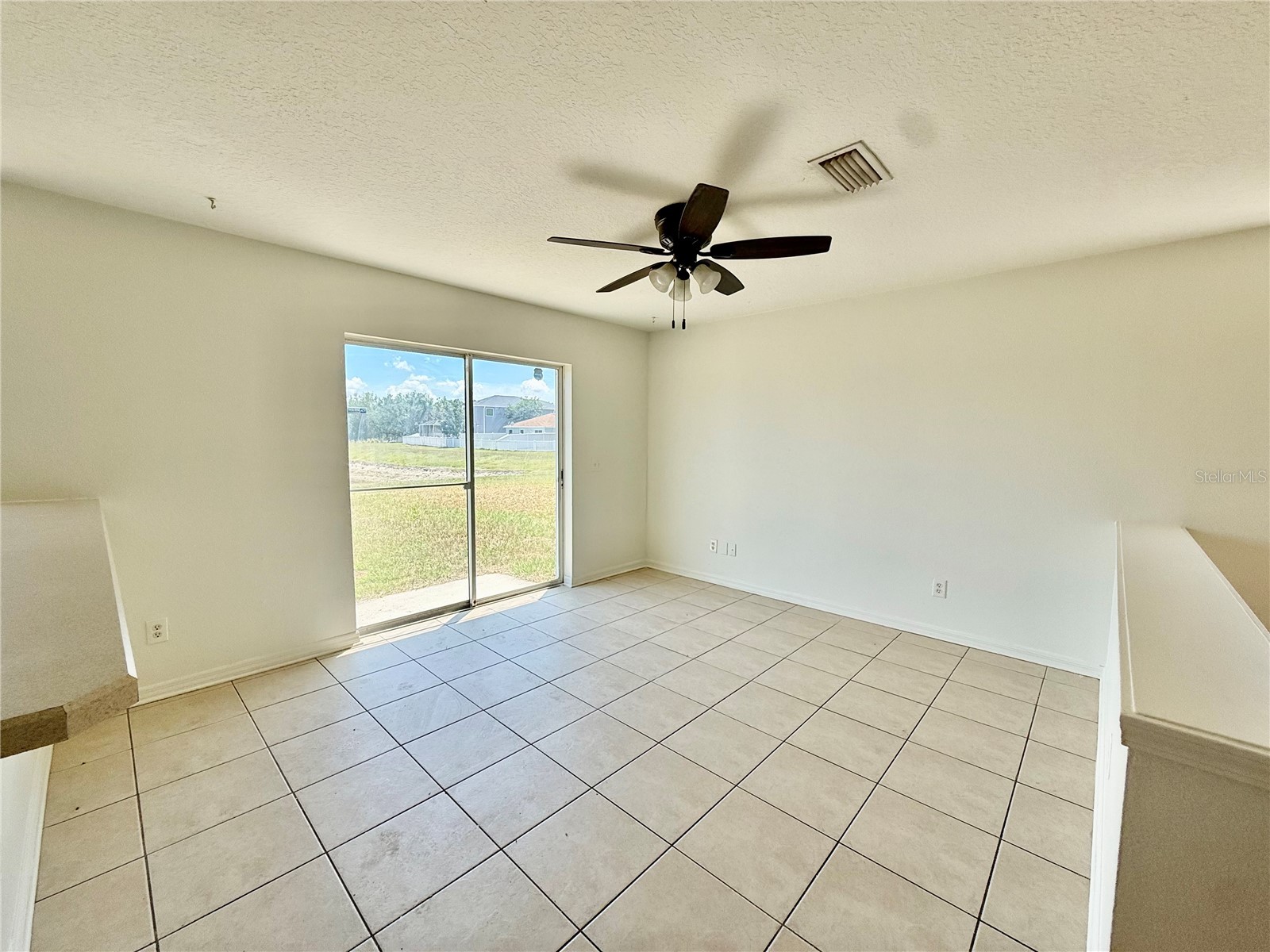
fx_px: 514
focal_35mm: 14
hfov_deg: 102.1
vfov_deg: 85.7
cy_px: 476
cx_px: 635
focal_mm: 2.22
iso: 64
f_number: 2.2
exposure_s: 1/864
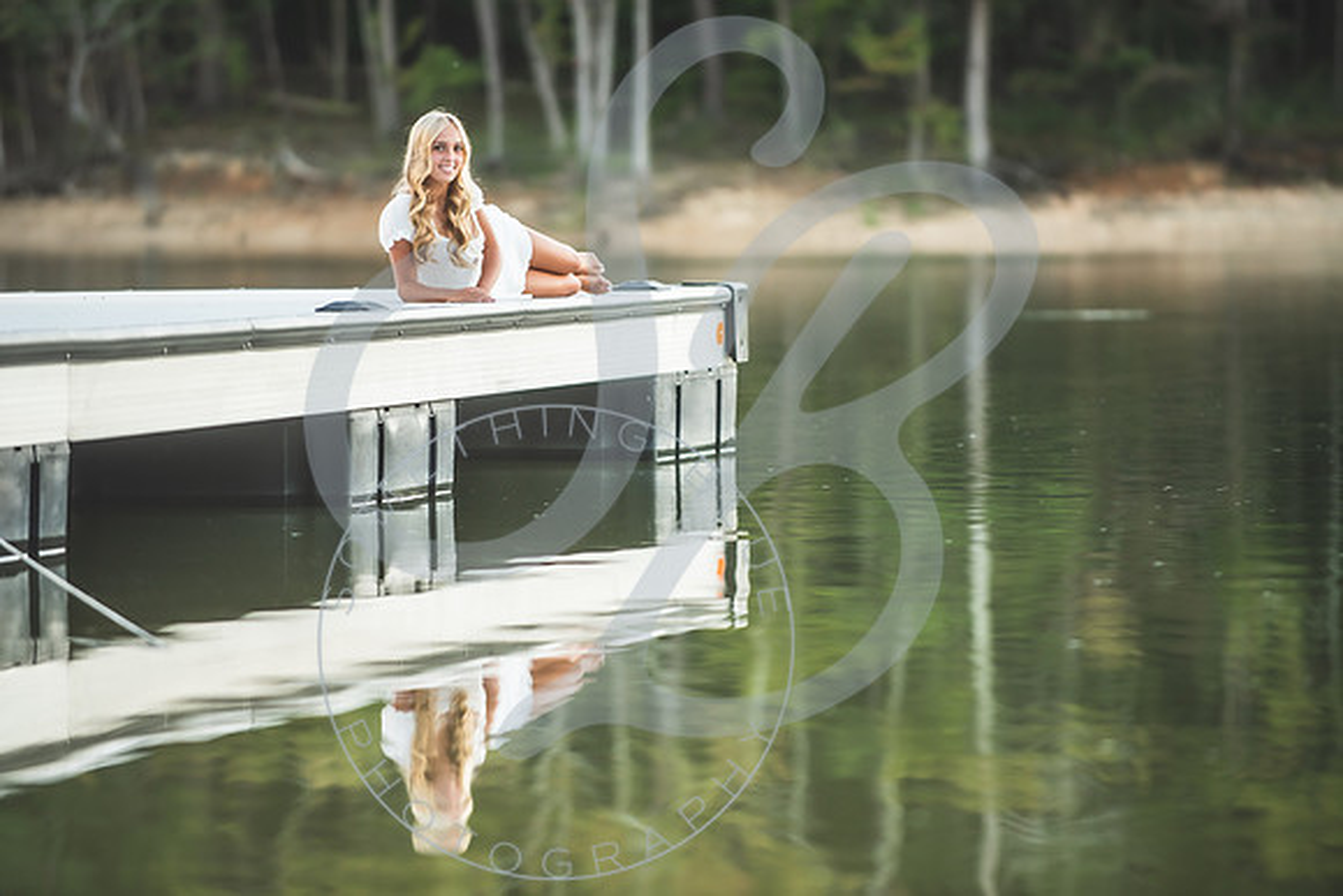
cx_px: 687
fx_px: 8176
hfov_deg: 9.4
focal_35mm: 219
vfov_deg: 6.3
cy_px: 433
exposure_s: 1/250
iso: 400
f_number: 2.8
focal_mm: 200
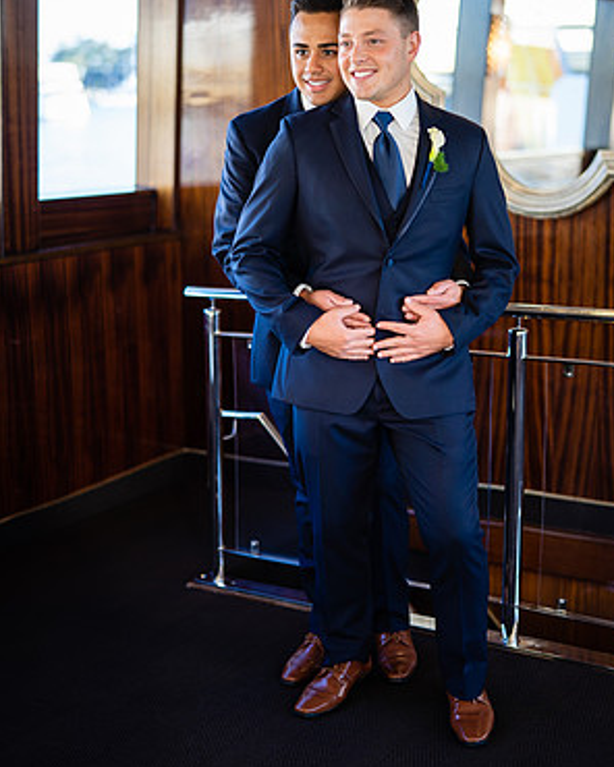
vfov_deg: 33.0
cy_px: 348
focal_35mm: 57
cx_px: 309
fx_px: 1295
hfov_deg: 26.7
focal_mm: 50
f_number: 1.4
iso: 160
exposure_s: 1/200
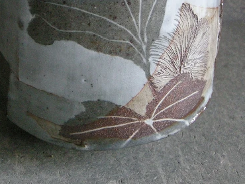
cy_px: 42
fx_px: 588
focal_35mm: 83
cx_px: 113
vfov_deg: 17.7
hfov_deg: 23.5
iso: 400
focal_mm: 10.1
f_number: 3.1
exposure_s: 1/35.4
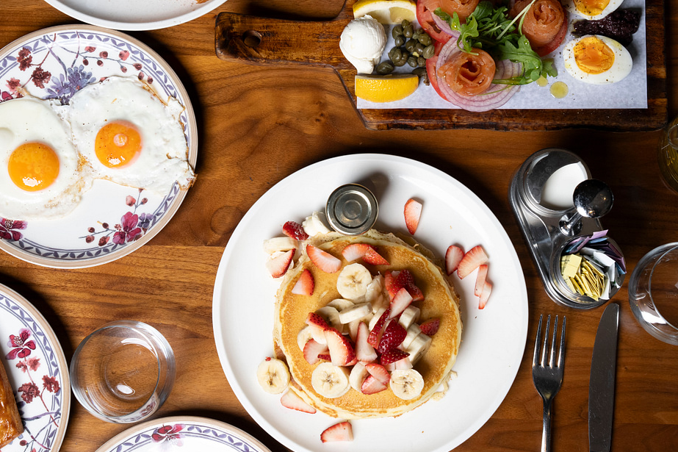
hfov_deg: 31.0
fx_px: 1224
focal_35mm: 65
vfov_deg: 20.9
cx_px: 318
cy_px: 168
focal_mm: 50
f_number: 11
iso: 400
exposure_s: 1/250
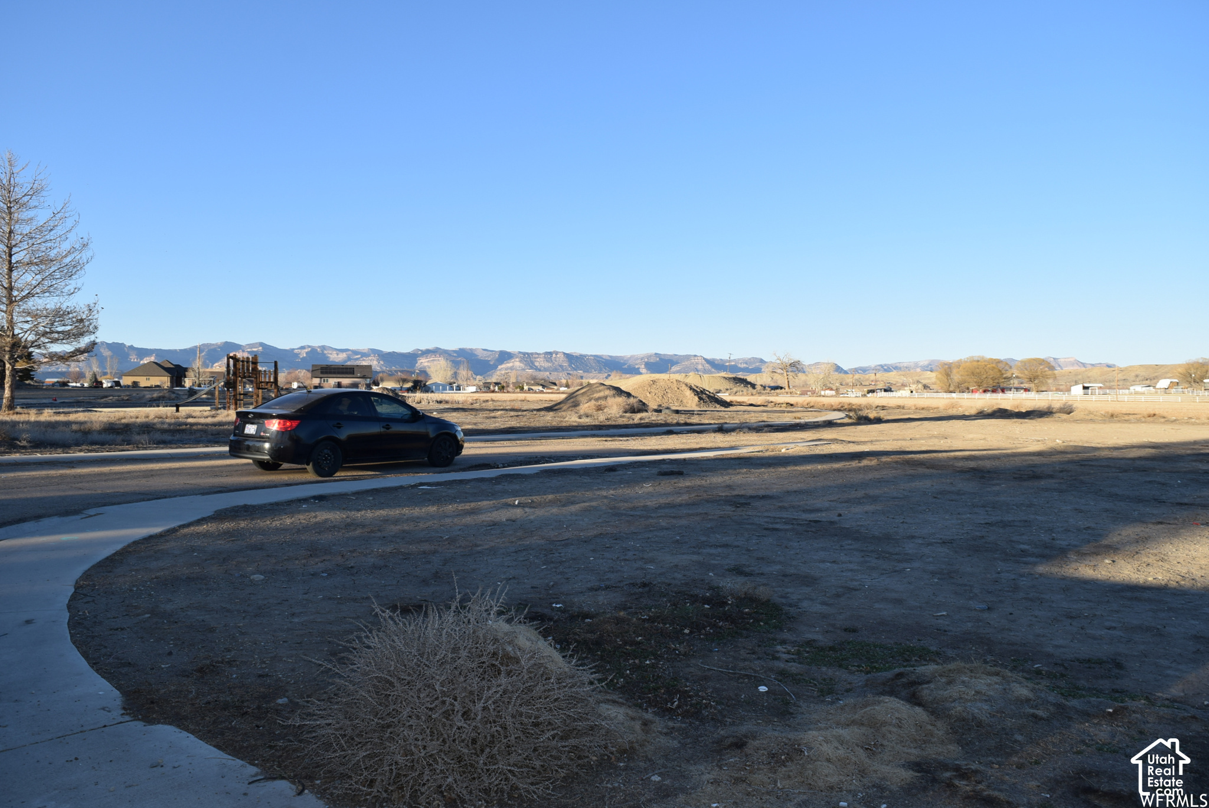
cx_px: 604
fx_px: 907
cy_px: 404
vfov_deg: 48.0
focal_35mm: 27
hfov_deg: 67.3
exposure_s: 1/160
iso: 100
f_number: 6.3
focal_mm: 18
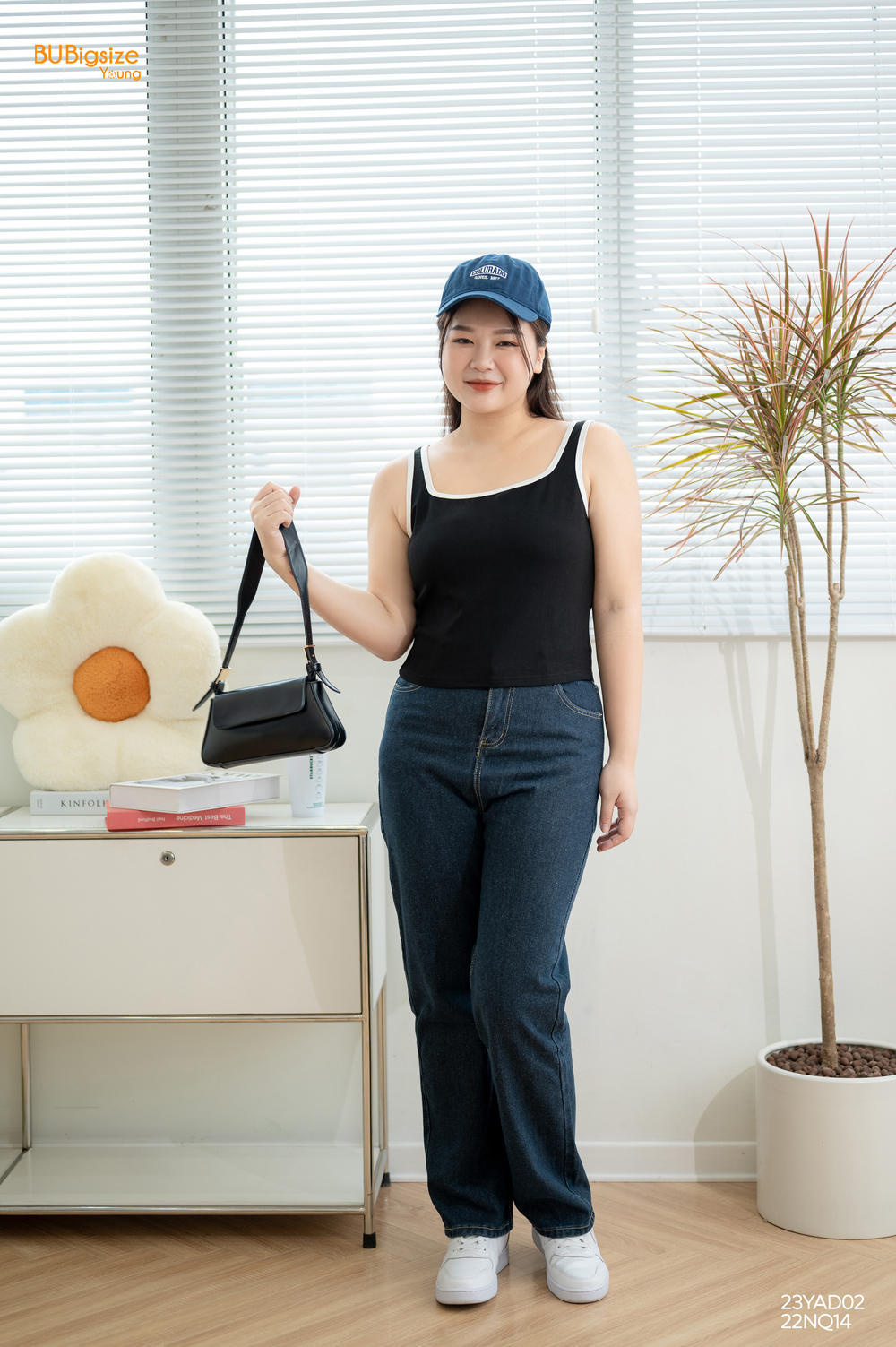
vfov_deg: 39.6
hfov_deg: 27.0
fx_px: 1869
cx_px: 448
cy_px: 674
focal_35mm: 50
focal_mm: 50
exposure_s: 1/160
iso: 125
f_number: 1.8
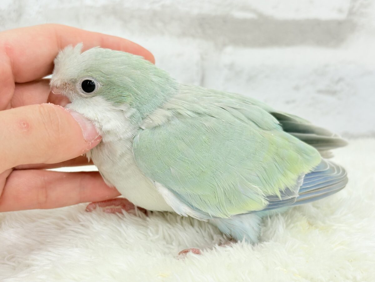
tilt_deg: -14.8
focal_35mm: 52
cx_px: 188
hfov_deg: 36.8
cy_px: 141
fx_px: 563
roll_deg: -1.3
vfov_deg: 28.0
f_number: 1.6
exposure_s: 1/50
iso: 40
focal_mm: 5.96
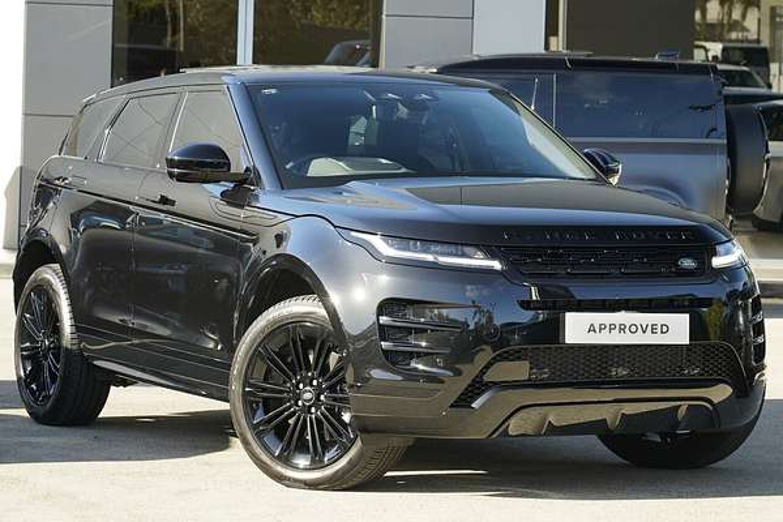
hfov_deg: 19.5
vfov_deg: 13.0
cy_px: 261
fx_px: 2284
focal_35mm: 105
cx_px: 392
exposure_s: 1/400
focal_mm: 105
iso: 1000
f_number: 7.1
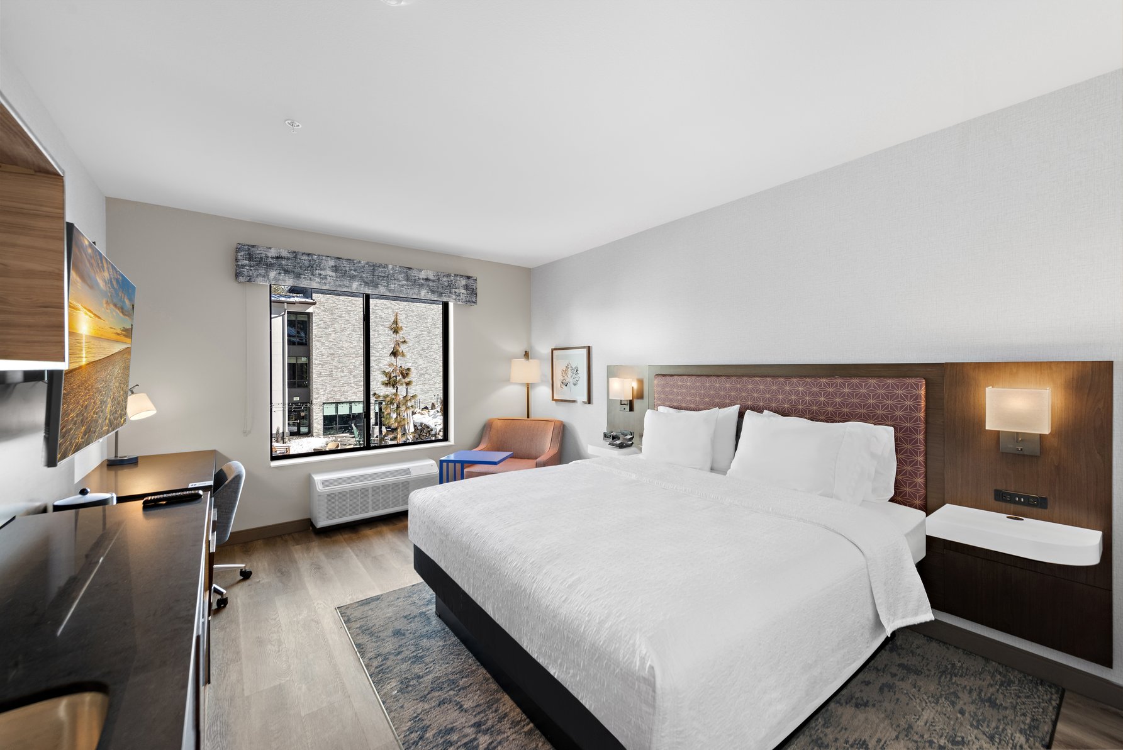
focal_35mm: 14
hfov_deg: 104.2
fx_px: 437
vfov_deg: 81.3
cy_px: 375
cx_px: 562
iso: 125
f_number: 7.1
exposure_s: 1/200
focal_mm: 14
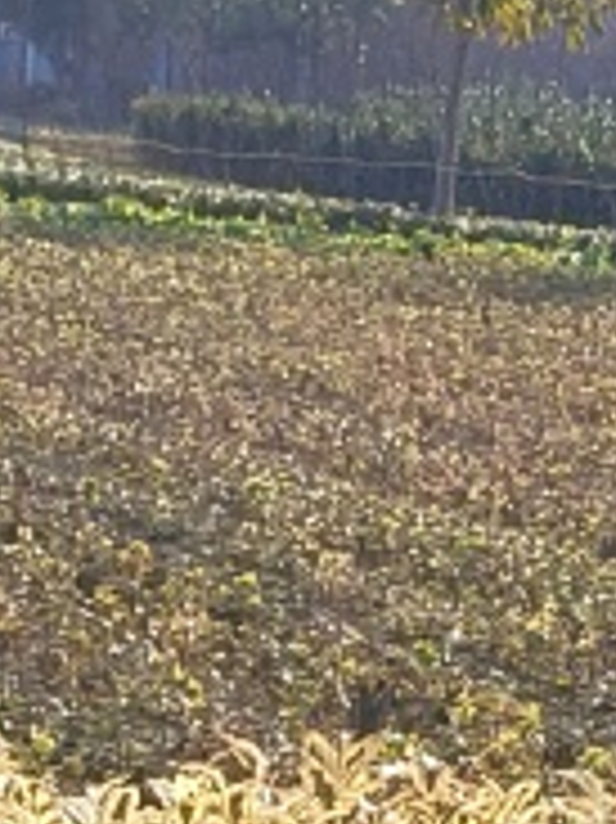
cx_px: 441
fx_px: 4703
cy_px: 1808
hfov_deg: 7.5
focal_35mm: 198
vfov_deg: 9.2
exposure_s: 1/2526
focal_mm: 4.84
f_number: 1.8
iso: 80
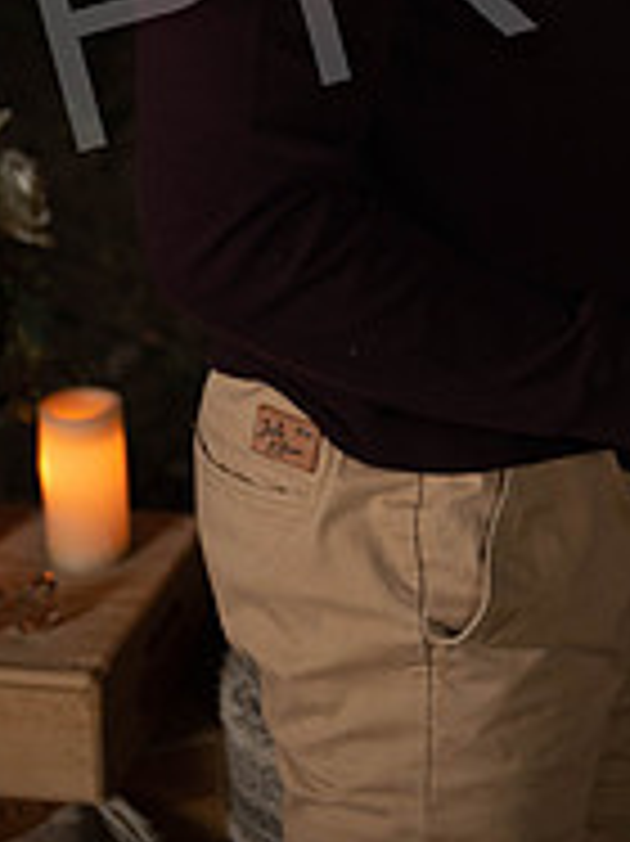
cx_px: 662
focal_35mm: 153
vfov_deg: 12.6
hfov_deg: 9.6
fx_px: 3717
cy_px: -144
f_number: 2.8
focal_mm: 66
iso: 640
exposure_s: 1/60
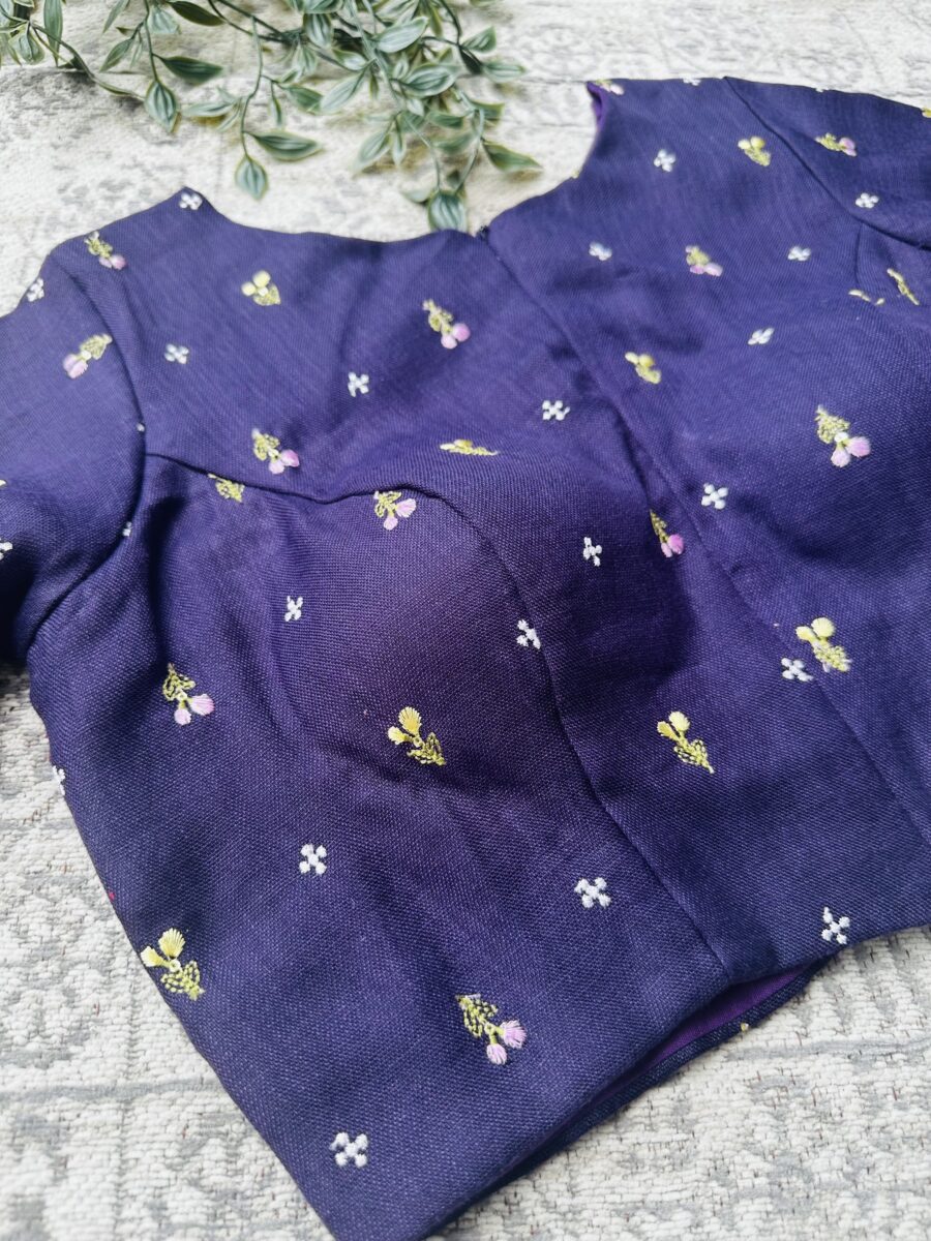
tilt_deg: -60.9
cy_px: 620
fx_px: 861
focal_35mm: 24
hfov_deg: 56.8
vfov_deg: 71.6
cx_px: 466
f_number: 1.78
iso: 50
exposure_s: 1/124
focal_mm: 6.86
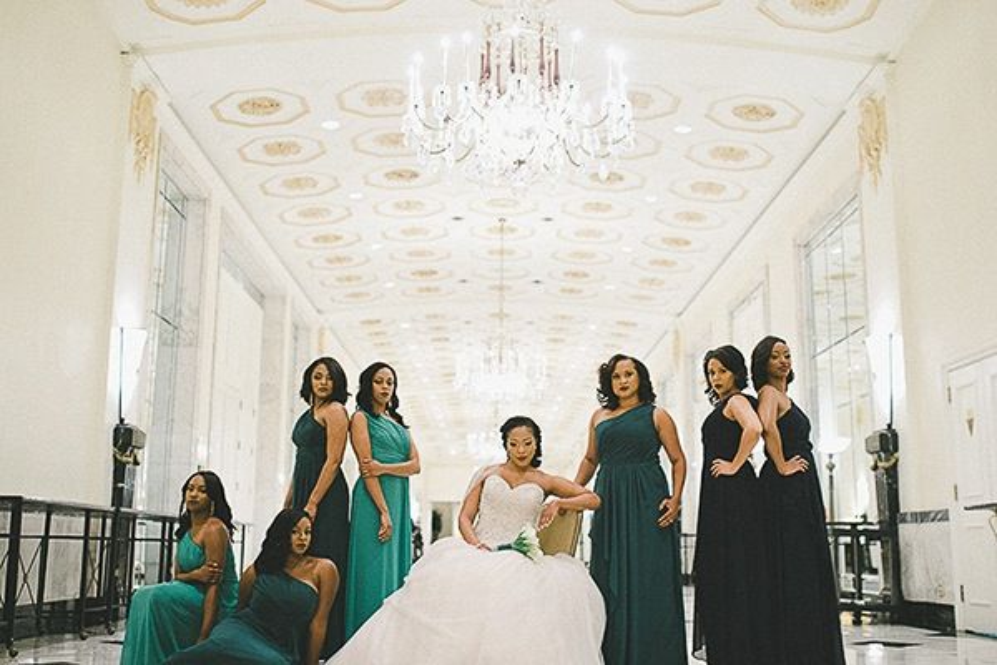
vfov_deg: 37.9
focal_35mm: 35
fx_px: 969
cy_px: 332
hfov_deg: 54.4
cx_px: 498
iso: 1600
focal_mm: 35
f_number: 1.8
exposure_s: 1/125
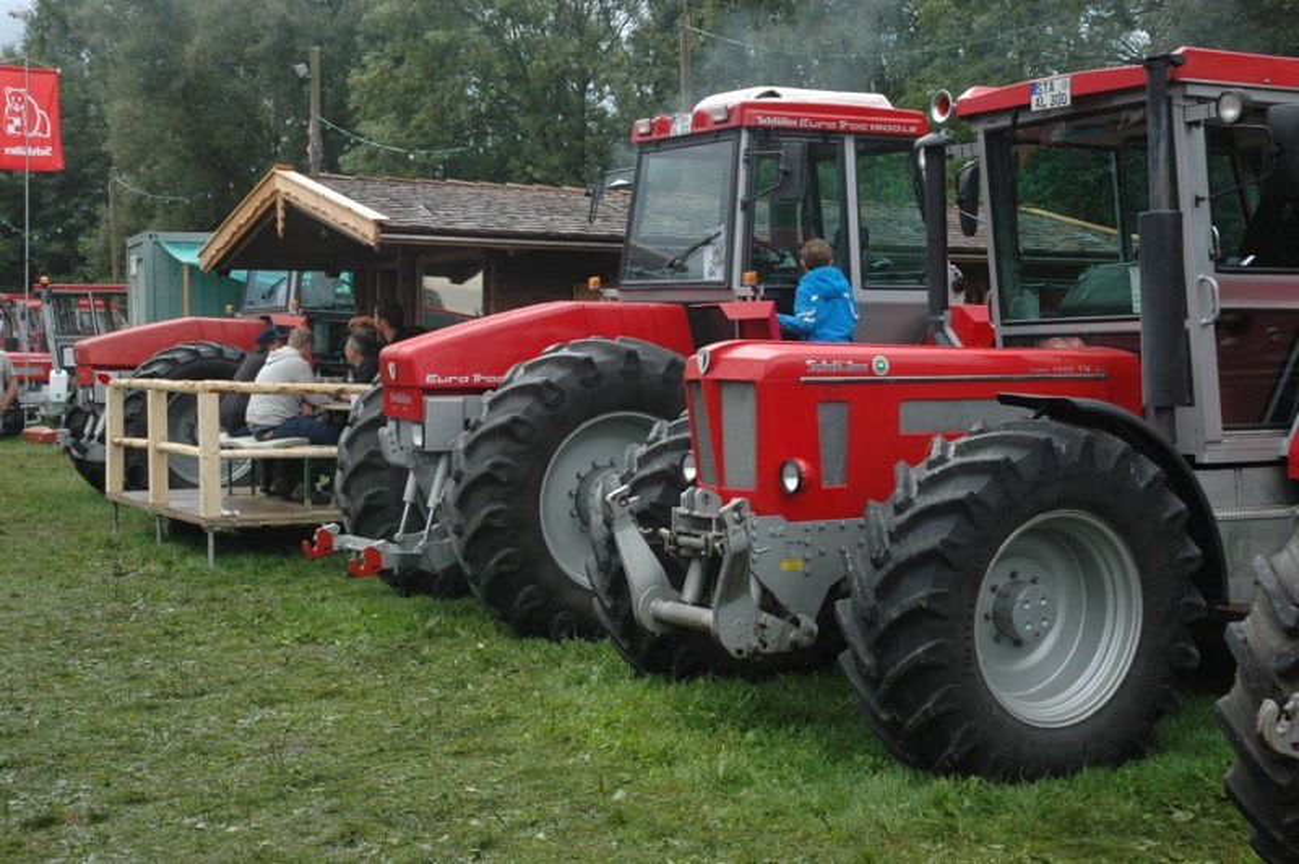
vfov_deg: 26.4
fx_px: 1839
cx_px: 650
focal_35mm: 51
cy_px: 432
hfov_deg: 38.9
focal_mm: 34
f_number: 7.1
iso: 400
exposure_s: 1/200
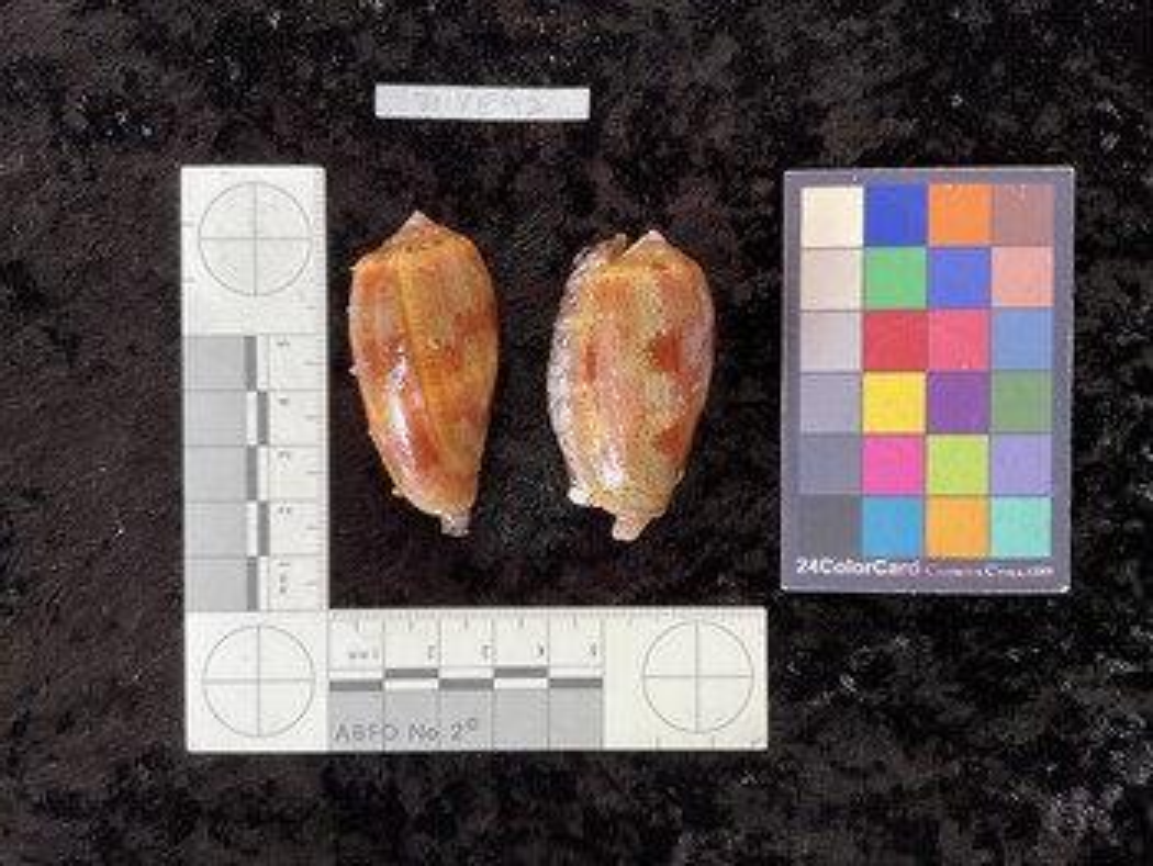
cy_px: 433
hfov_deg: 61.6
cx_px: 576
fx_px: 967
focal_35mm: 29
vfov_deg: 48.3
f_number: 1.8
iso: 64
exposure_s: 1/100
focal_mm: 3
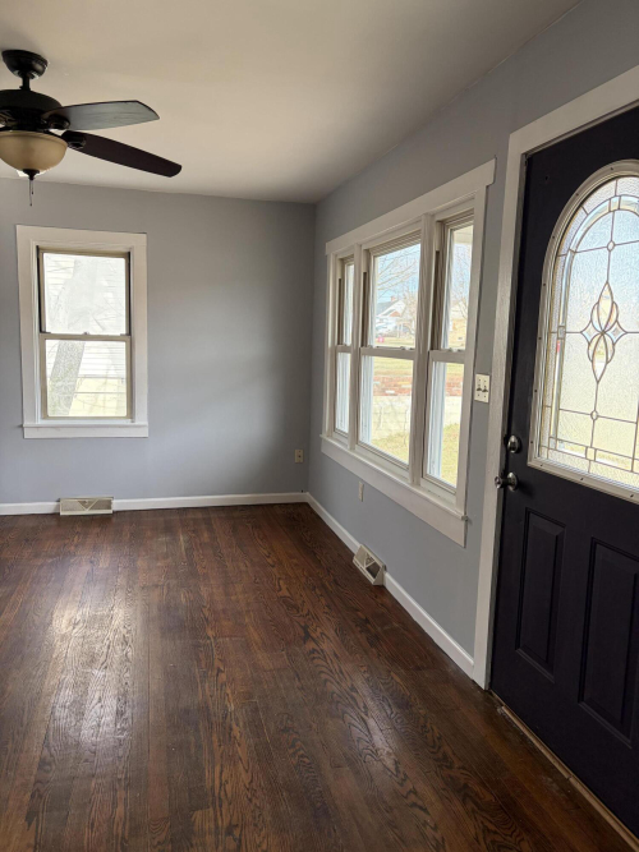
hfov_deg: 53.0
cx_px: 320
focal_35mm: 26
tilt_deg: -7.9
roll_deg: -1.7
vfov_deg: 67.3
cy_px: 426
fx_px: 640
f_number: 1.6
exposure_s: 1/181
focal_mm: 5.96
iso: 125
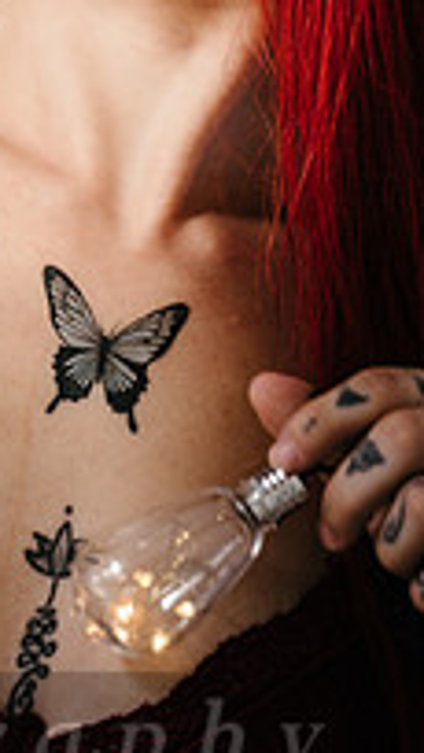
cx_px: -105
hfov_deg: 5.8
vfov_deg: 10.2
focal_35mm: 209
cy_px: 33
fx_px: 4170
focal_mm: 110
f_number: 2
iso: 400
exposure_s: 1/80
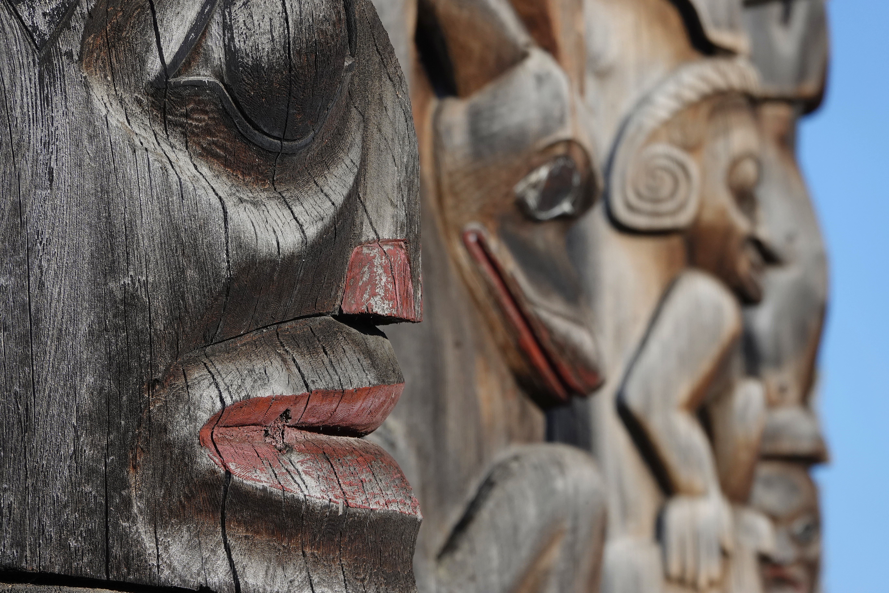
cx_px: 444
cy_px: 296
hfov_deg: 7.4
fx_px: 6840
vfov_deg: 5.0
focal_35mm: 277
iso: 250
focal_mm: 101.58
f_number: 5.6
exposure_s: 1/1000
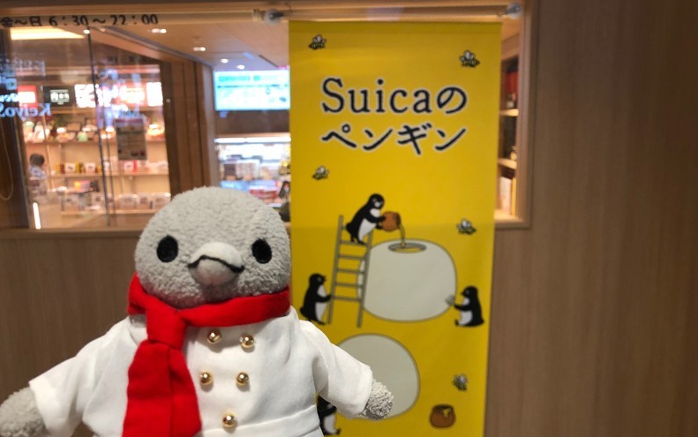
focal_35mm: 30
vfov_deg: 41.8
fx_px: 571
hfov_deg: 62.9
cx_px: 351
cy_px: 245
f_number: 1.8
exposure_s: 1/25
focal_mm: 3.99
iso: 40
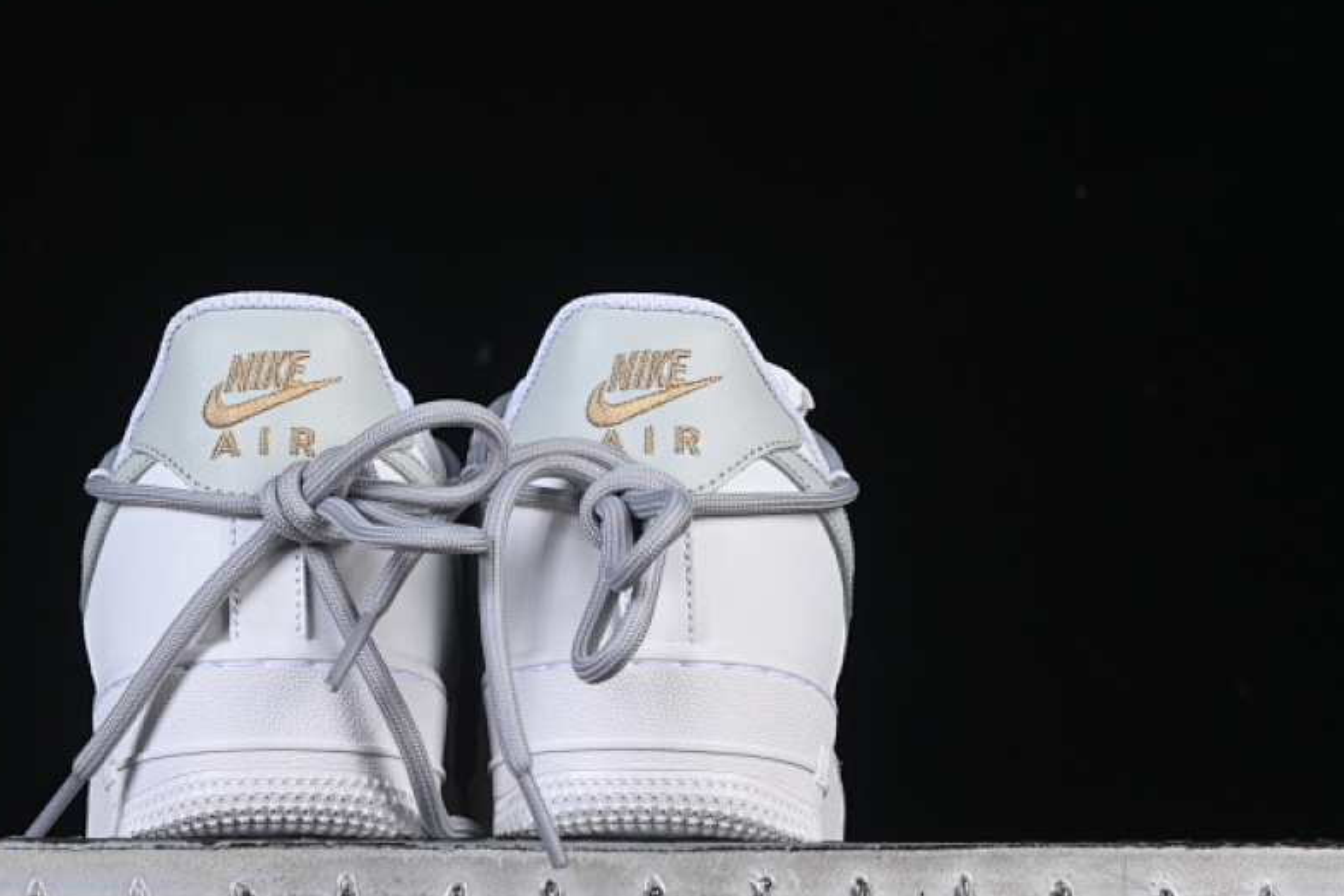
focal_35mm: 103
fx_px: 3845
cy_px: 458
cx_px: 467
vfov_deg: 13.3
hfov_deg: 19.8
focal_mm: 50
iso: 160
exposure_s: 1/80
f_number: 8
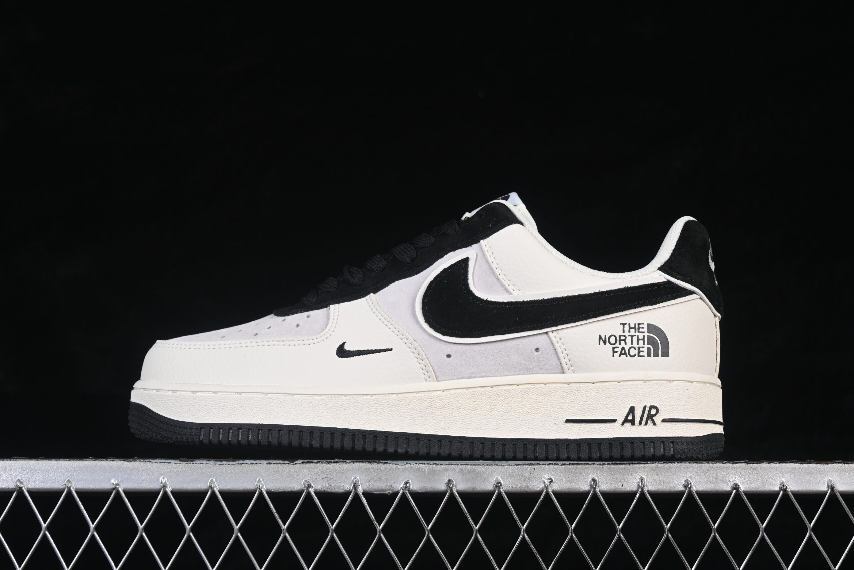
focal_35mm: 75
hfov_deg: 27.0
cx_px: 427
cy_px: 285
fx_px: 1779
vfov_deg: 18.2
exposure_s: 1/80
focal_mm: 50
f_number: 8
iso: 160
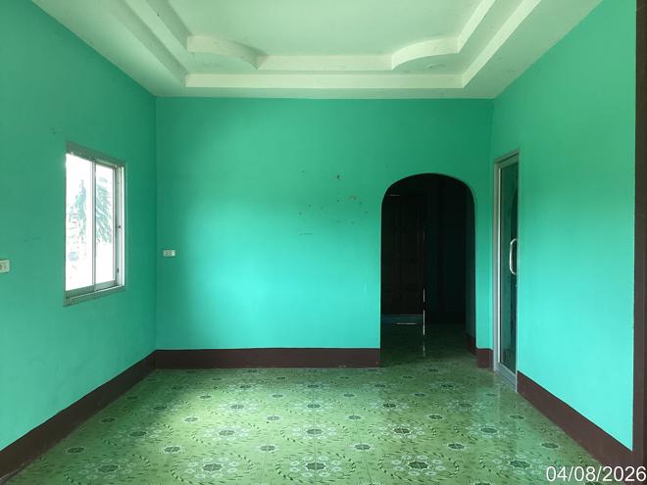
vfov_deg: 45.4
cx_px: 324
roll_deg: -0.4
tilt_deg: -1.1
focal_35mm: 31
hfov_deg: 58.4
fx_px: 579
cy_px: 242
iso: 80
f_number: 2.4
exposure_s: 1/100
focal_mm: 3.3
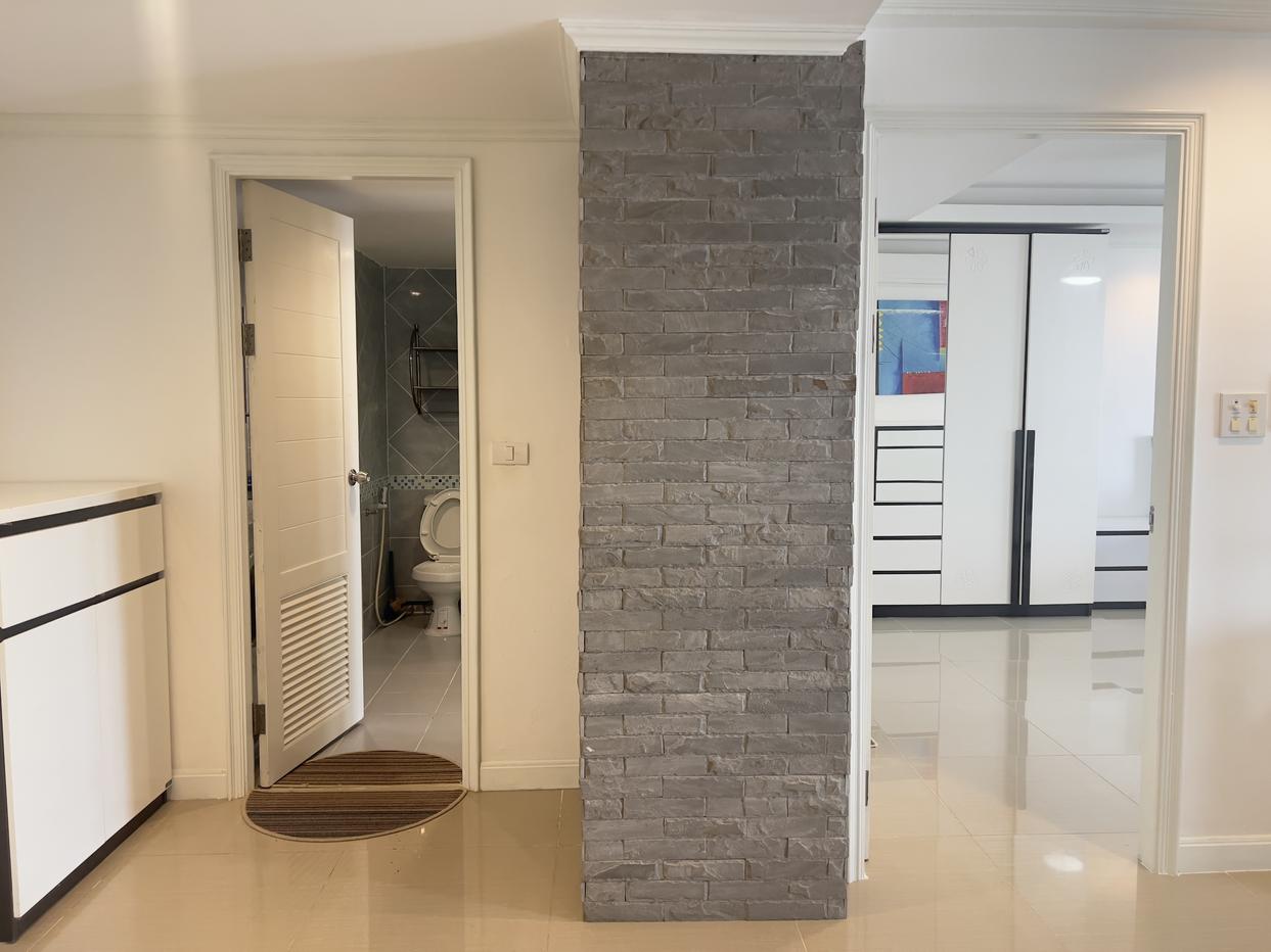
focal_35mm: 26
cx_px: 636
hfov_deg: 67.3
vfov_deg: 53.1
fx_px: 955
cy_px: 476
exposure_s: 1/50
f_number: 1.5
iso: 200
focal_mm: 5.7
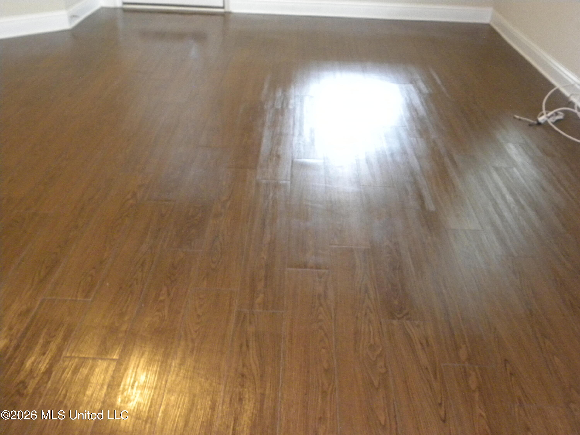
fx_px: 620
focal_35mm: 37
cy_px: 218
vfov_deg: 38.7
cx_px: 290
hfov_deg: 50.1
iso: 400
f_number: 3.2
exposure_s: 1/30
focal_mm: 6.6
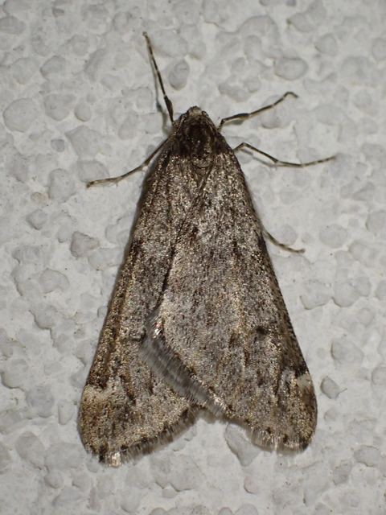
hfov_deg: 14.8
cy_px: 258
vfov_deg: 19.6
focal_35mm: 100
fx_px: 1487
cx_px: 193
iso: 500
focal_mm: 18
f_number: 4.9
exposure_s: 1/100
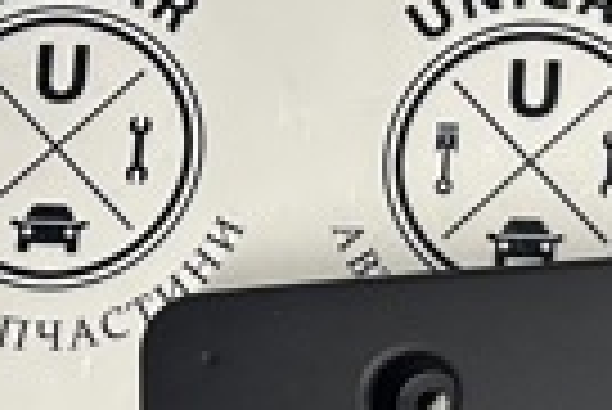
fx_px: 1991
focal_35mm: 117
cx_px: 1354
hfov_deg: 13.8
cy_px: 525
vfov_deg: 11.5
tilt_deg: -83.1
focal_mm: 6.86
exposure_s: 1/80
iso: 250
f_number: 1.78
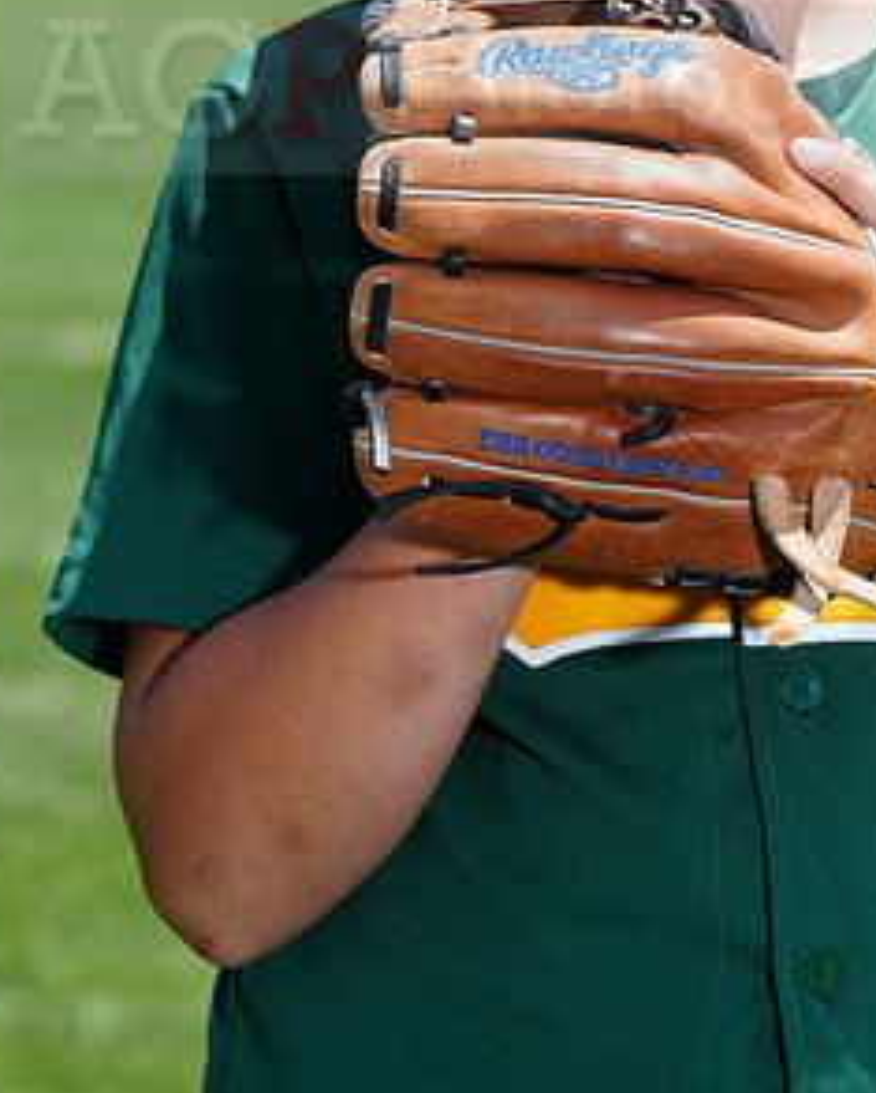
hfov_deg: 5.0
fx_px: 10031
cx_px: 665
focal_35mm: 310
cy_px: 56
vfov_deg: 6.2
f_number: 10
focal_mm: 167
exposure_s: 1/200
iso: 200
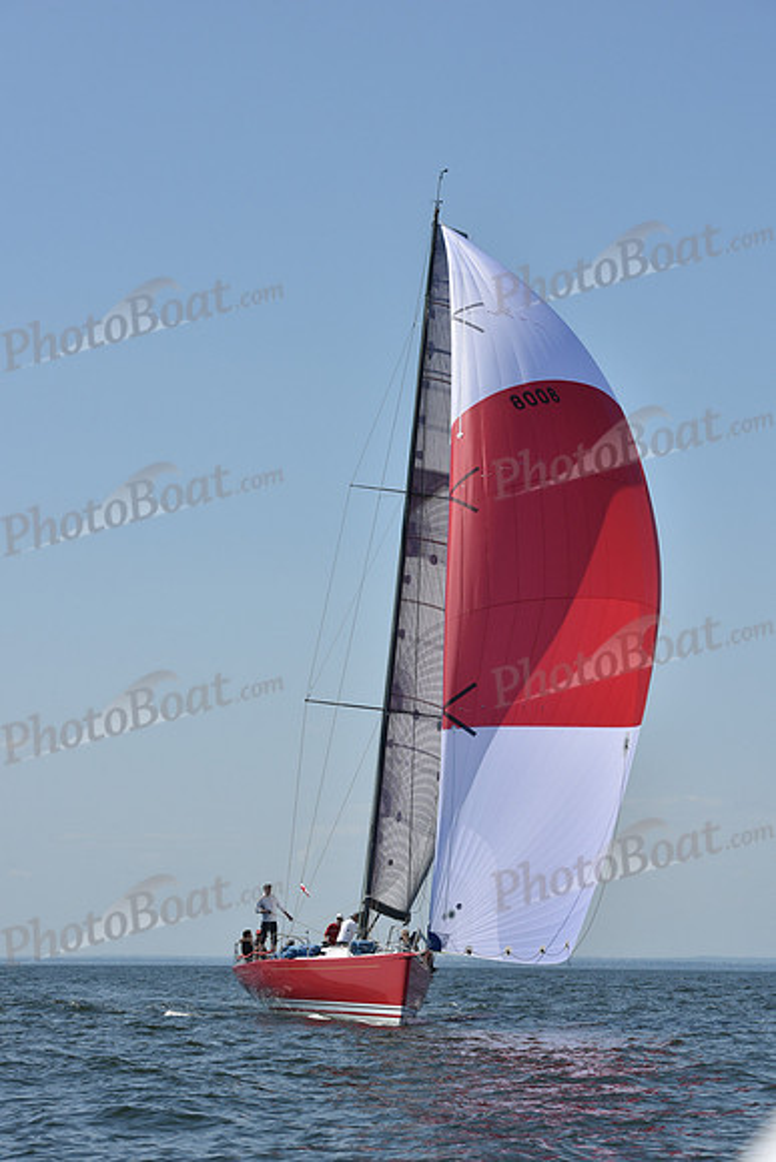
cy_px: 581
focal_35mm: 98
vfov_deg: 20.8
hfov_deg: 14.0
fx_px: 3167
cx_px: 388
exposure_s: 1/1250
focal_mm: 98
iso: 250
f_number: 9
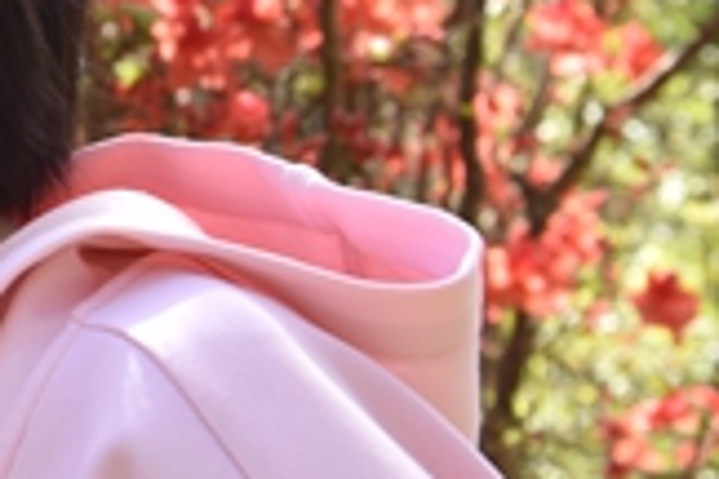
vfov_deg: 6.6
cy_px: 195
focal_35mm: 208
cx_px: -799
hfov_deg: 9.2
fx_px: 4154
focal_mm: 42
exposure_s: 1/100
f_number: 7.1
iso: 110
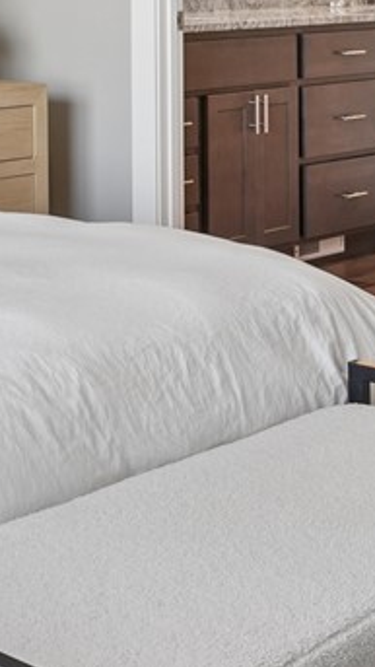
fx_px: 1467
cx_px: -279
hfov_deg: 13.3
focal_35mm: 83
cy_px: -55
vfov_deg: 24.0
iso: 400
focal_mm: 16
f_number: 8
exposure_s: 1/40
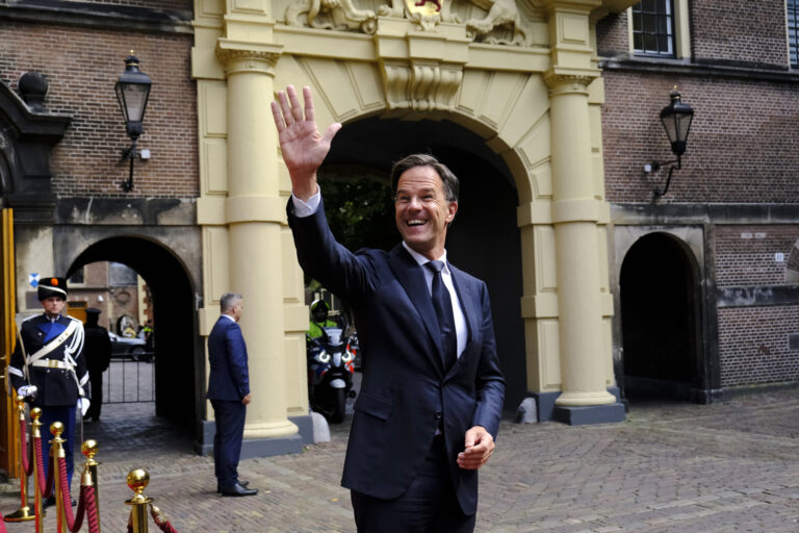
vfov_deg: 31.2
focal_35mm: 43
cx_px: 400
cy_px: 266
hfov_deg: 45.4
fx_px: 954
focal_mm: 28.9
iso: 1600
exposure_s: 1/2500
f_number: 4
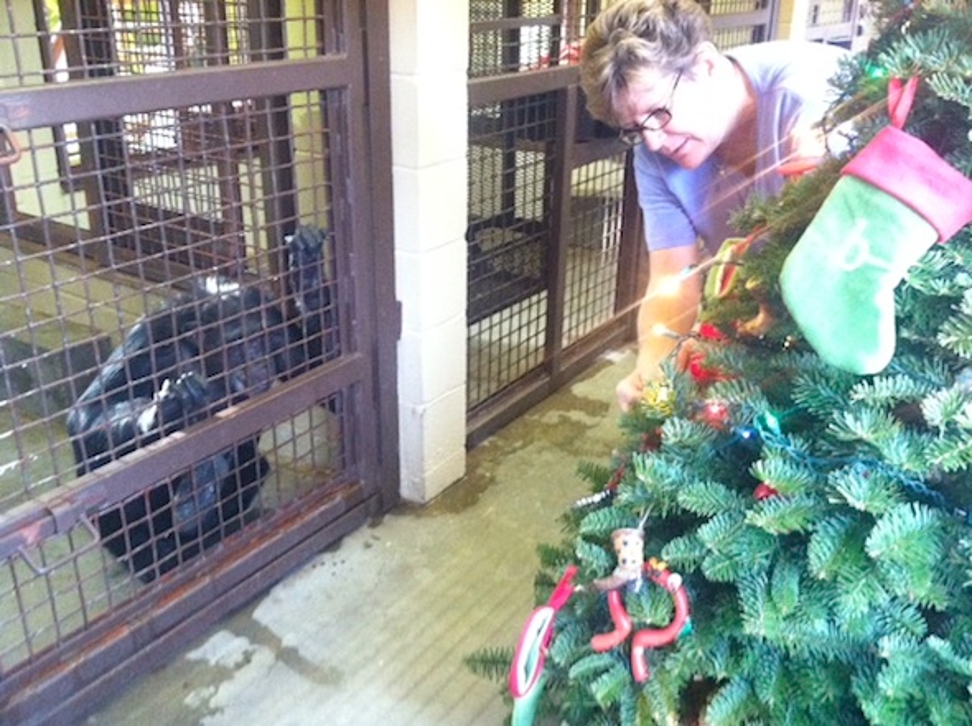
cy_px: 363
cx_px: 486
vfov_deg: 40.6
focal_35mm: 35
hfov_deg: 52.7
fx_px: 982
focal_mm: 3.85
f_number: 2.8
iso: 500
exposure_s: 1/15
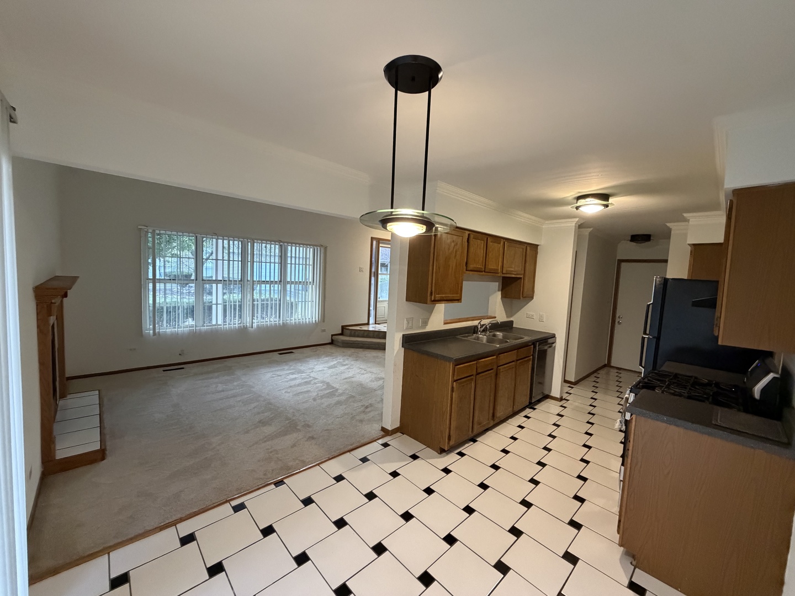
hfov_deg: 102.1
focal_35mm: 14
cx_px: 398
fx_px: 322
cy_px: 298
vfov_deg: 85.7
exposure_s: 1/60
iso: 640
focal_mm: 2.22
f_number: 2.2
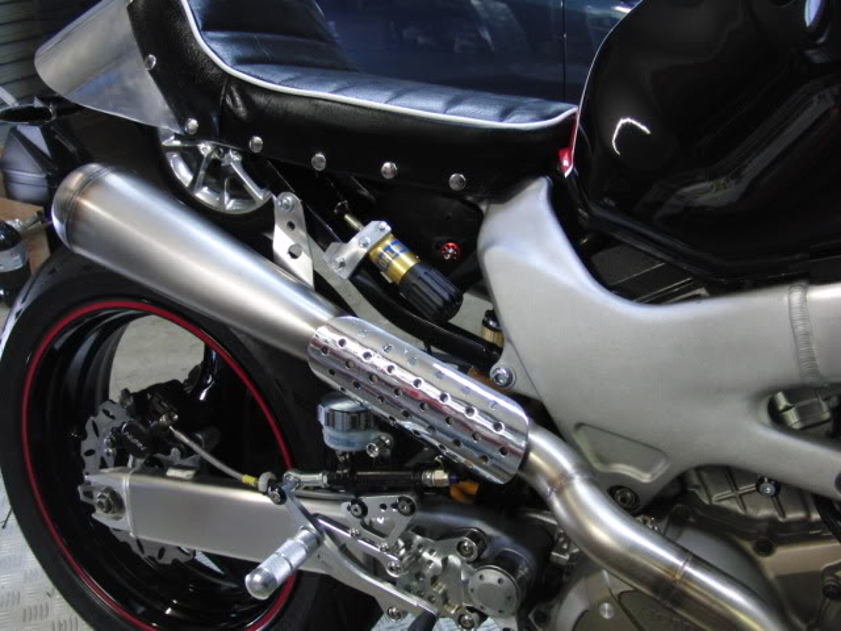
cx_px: 420
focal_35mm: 37
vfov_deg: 38.7
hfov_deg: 50.1
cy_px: 316
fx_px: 899
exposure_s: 1/50
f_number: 3.6
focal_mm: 6.4
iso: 400
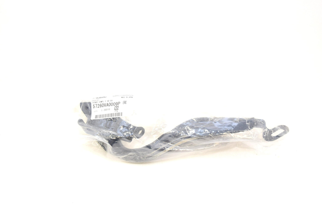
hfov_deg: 43.6
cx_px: 161
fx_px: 403
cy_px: 108
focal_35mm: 45
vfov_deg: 29.9
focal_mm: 30
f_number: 5.6
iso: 400
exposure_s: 1/125
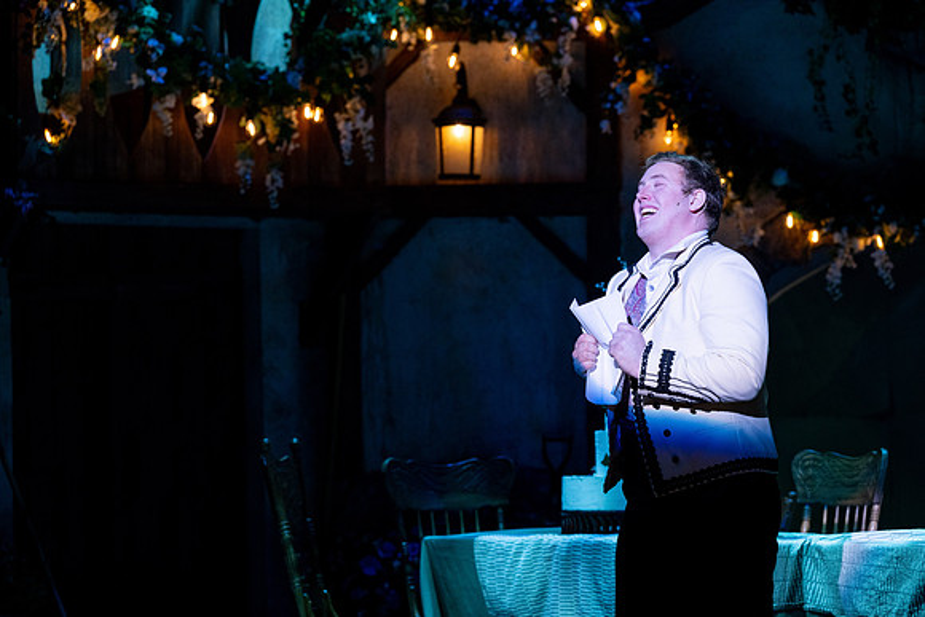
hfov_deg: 11.7
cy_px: 308
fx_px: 4497
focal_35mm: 175
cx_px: 462
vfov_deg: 7.9
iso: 1000
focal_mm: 175
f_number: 5.6
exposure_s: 1/160
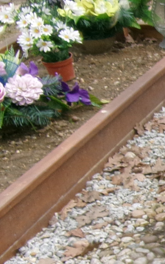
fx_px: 813
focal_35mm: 113
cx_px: 447
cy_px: 240
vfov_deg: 18.1
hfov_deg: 9.7
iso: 100
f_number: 10.8
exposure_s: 1/42
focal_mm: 5.1
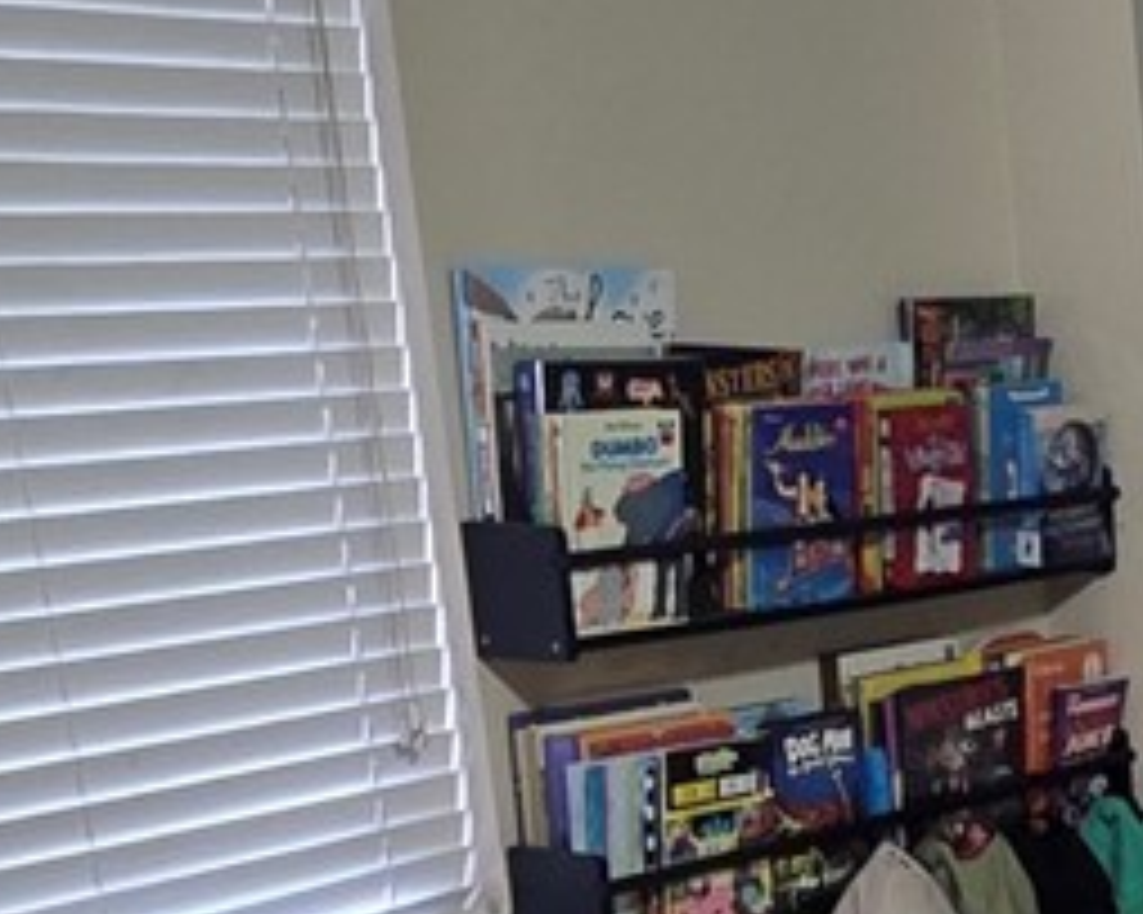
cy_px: 955
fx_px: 2705
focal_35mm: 80
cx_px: 1944
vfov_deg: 18.6
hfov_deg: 19.2
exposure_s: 1/60
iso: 160
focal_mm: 2.2
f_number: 1.9
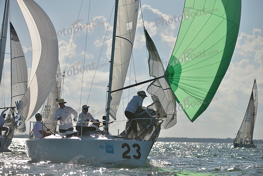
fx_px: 1461
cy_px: 88
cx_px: 132
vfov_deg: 6.9
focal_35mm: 200
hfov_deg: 10.3
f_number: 4
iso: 200
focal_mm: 200
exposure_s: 1/6400
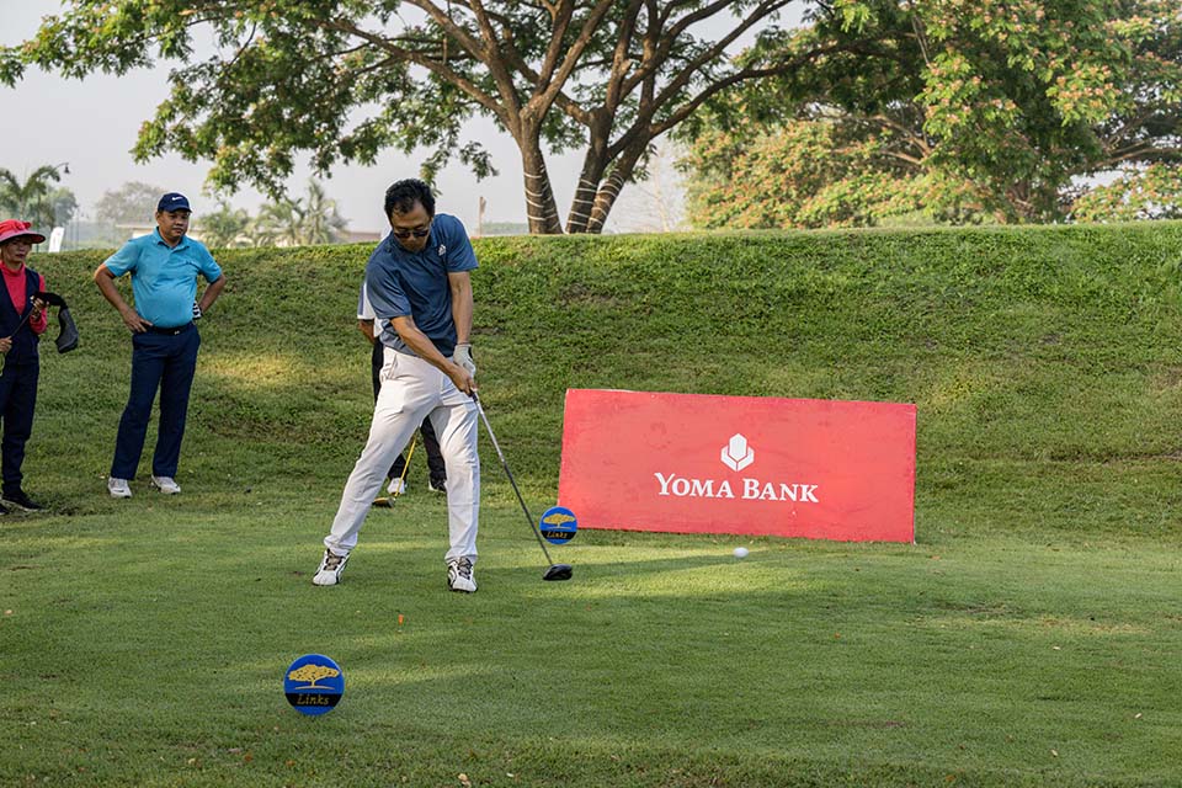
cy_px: 394
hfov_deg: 28.8
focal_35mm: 70
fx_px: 2298
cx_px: 591
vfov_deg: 19.5
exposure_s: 1/2500
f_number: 5.6
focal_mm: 70
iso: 2800
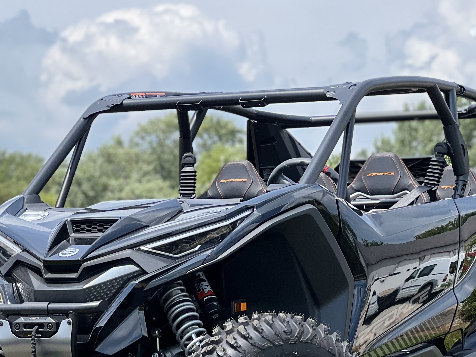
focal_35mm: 151
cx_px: 218
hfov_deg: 13.1
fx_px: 2076
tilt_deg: +1.8
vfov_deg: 9.8
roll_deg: -0.6
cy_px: 289
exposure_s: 1/501
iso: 32
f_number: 2.8
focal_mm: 9
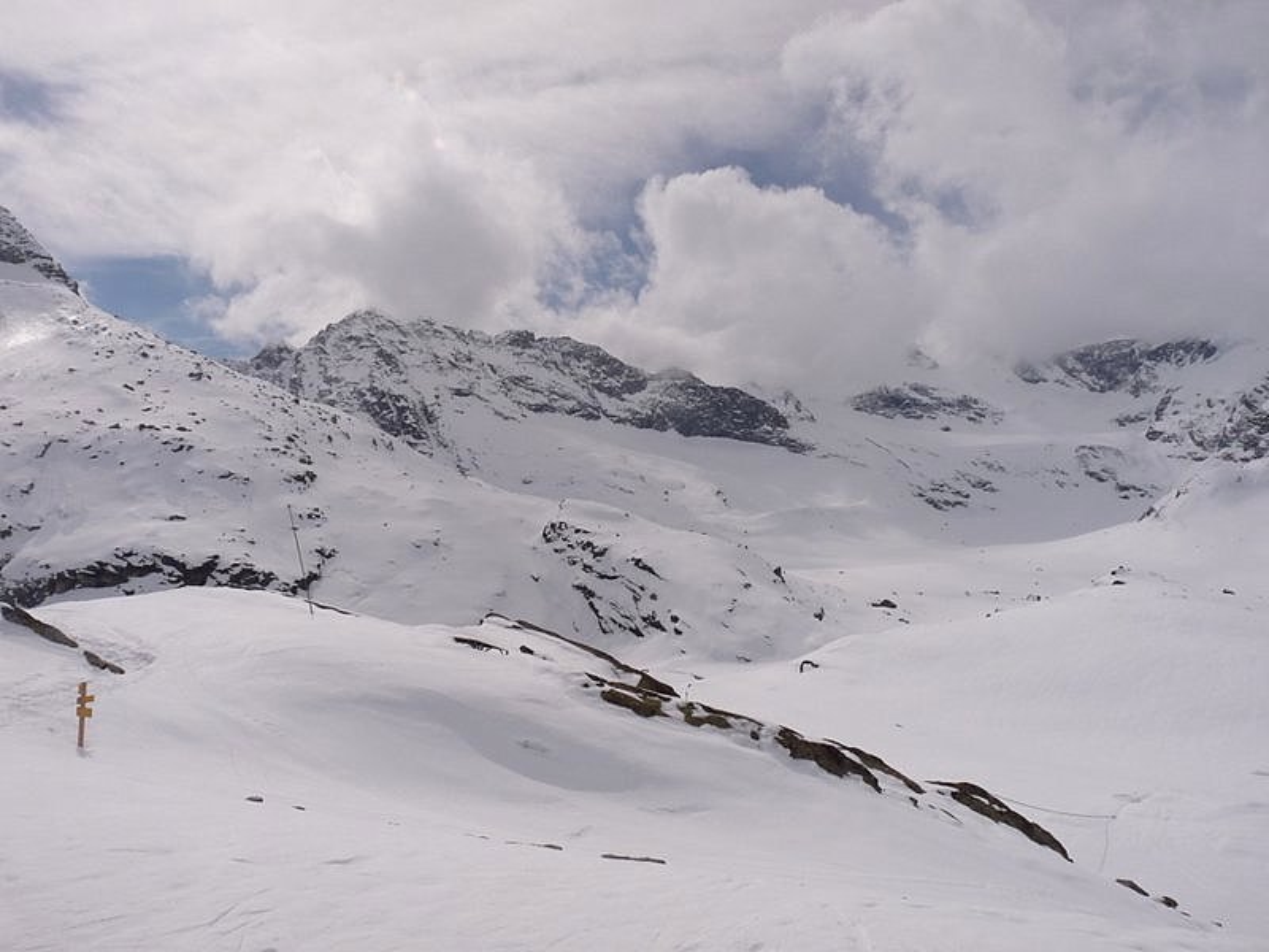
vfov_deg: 51.4
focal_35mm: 27
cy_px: 476
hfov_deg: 65.3
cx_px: 634
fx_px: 990
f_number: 8
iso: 100
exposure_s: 1/1000
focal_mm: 4.8
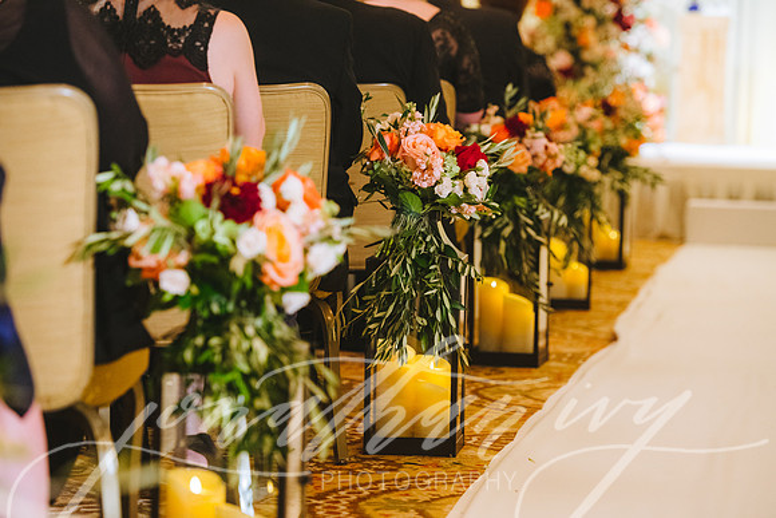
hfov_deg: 16.4
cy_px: 259
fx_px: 2699
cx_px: 388
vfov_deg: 11.0
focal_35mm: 125
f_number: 2.8
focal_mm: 125
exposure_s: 1/50
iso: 4000
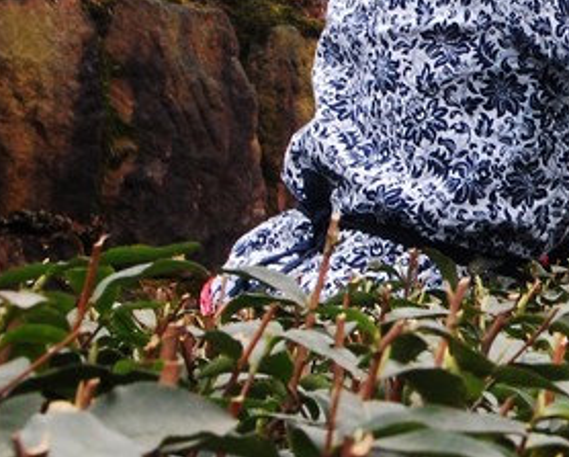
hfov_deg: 8.6
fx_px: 3748
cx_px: 696
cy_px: 35
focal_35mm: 222
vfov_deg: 6.9
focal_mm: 55
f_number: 16
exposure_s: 1/80
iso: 800
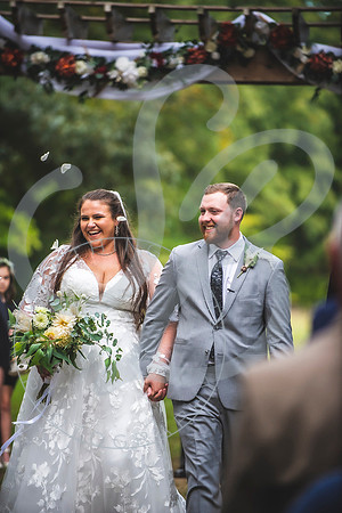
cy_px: 256
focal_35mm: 200
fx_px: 2850
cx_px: 171
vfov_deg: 10.3
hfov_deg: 6.9
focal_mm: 200
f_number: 2.8
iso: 640
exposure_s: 1/640
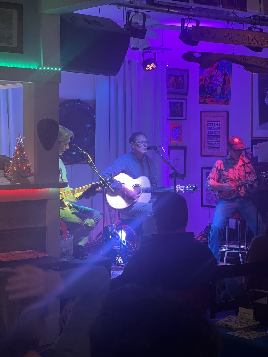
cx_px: 134
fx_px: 795
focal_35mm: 77
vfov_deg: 25.3
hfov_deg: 19.1
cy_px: 178
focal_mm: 9
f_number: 2.8
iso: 320
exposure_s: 1/24
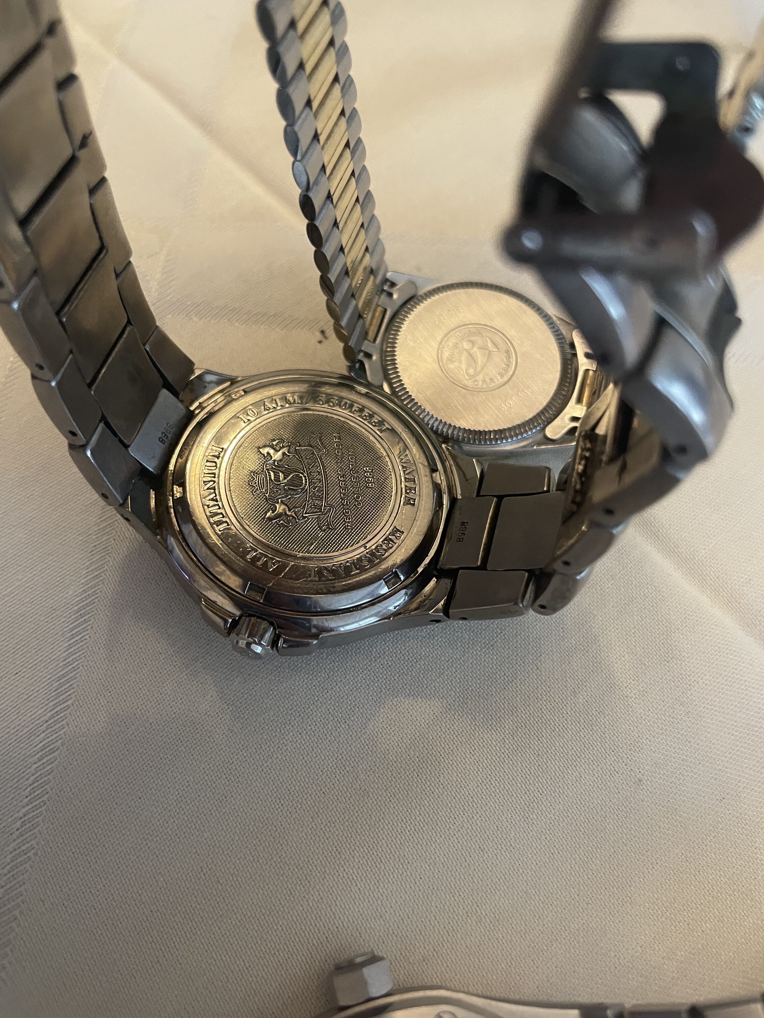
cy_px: 509
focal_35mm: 26
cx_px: 382
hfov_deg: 53.1
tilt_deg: -63.0
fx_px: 765
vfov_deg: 67.3
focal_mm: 4.2
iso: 320
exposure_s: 1/50
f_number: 1.6
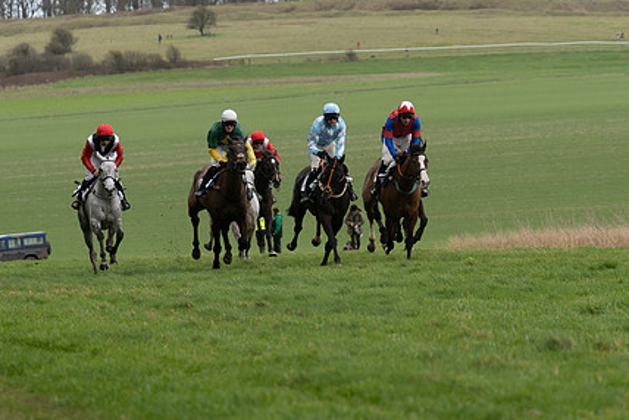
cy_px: 183
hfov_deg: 8.3
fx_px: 4336
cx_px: 351
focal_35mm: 248
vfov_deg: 5.5
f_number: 4
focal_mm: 122
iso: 500
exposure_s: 1/1000
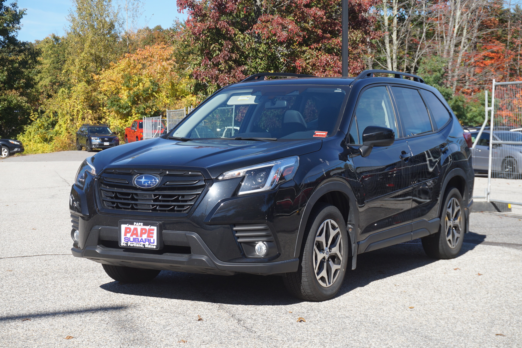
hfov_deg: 31.2
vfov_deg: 21.1
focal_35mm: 64
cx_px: 261
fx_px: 935
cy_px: 174
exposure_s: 1/200
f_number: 8
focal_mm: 43
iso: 100
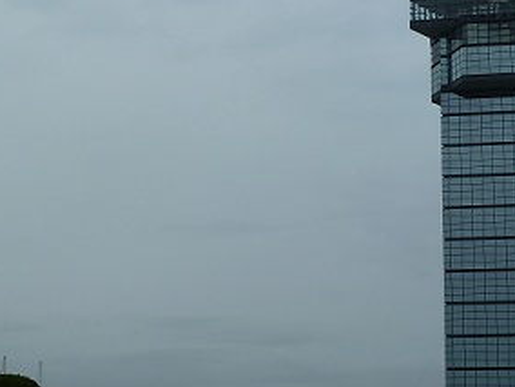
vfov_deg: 18.0
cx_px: 337
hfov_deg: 23.7
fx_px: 1220
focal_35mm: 82
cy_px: 218
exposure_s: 1/500
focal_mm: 8.5
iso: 80
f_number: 5
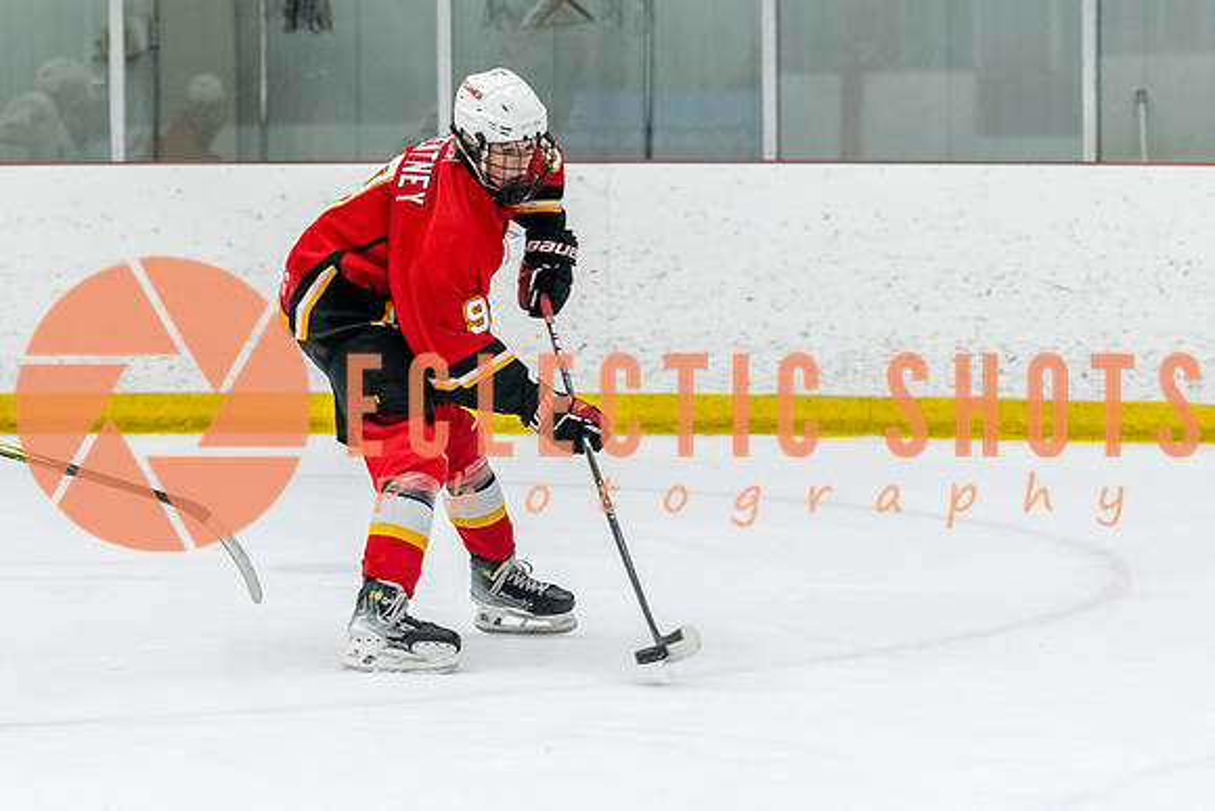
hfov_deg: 9.9
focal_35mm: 207
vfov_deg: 6.6
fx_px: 7003
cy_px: 469
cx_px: 528
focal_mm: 100
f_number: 2.8
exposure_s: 1/800
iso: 3200
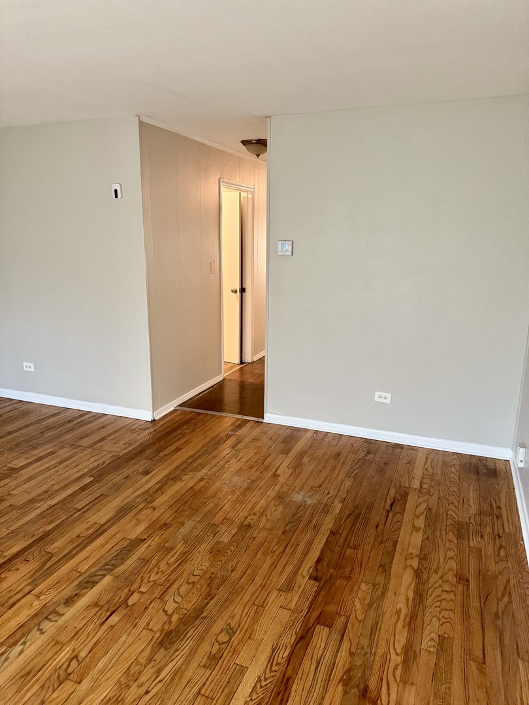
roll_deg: -1.0
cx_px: 264
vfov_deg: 71.6
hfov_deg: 56.8
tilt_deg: -13.4
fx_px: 489
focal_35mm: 24
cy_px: 352
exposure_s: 1/60
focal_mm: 6.76
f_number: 1.78
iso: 800
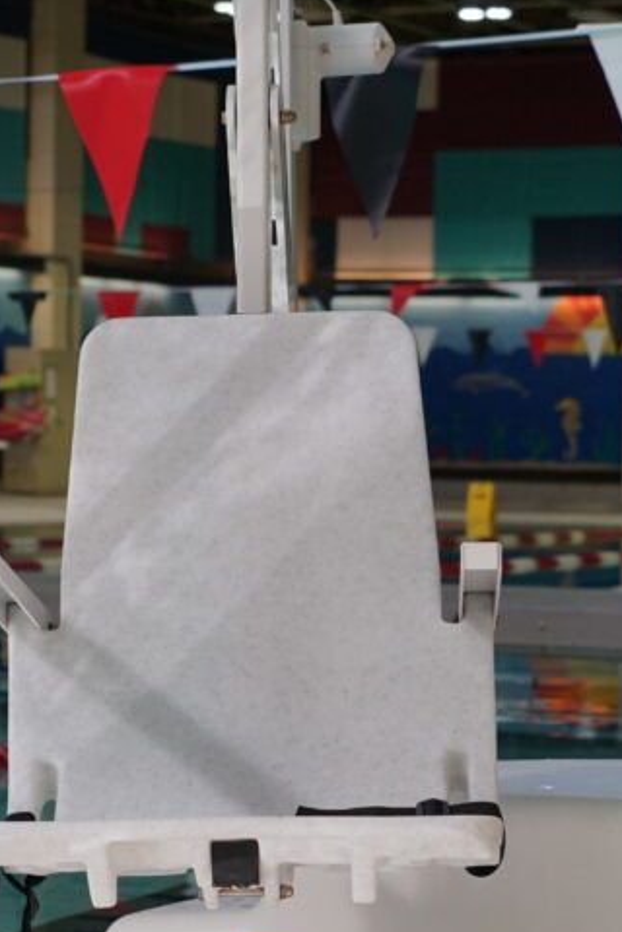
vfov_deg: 16.2
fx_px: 3265
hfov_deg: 10.9
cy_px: 626
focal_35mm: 126
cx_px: 260
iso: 800
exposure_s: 1/200
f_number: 4.5
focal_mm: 59
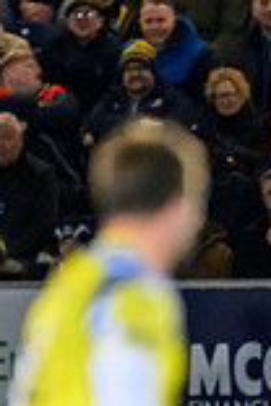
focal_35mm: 2075
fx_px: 23428
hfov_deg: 0.7
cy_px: 640
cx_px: 683
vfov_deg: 1.0
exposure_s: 1/1600
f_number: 2.8
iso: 8000
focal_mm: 400
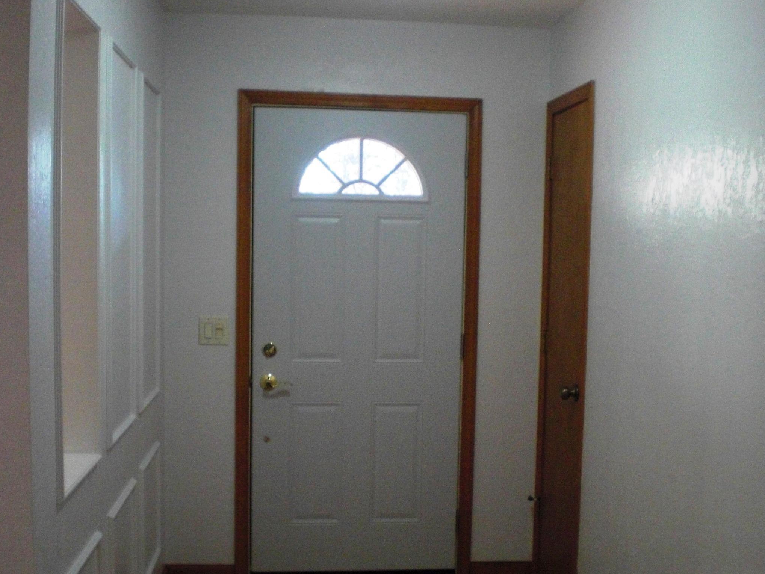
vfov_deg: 33.6
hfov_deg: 43.8
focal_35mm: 43
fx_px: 950
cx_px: 405
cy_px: 311
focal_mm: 6.3
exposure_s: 1/80
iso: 400
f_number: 3.1
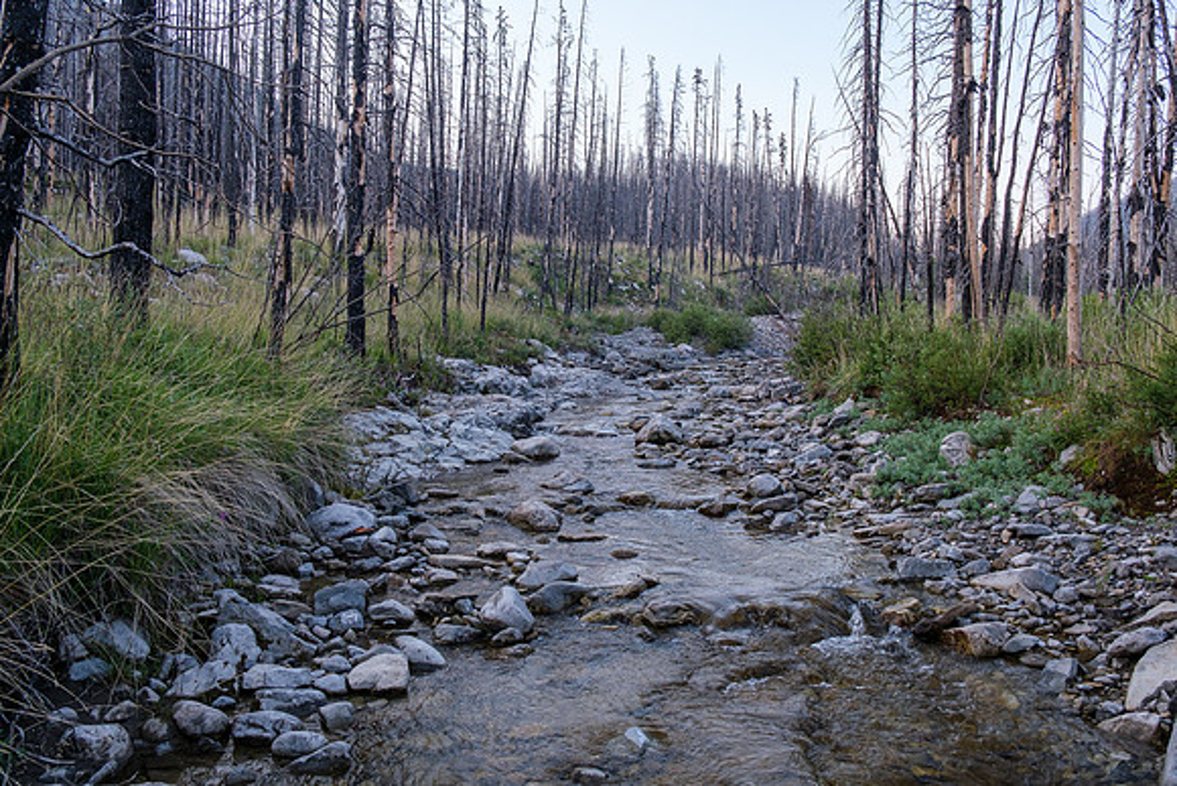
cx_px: 588
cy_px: 393
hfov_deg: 67.4
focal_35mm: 27
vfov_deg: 48.0
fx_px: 883
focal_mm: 18
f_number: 8
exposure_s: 1/60
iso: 500
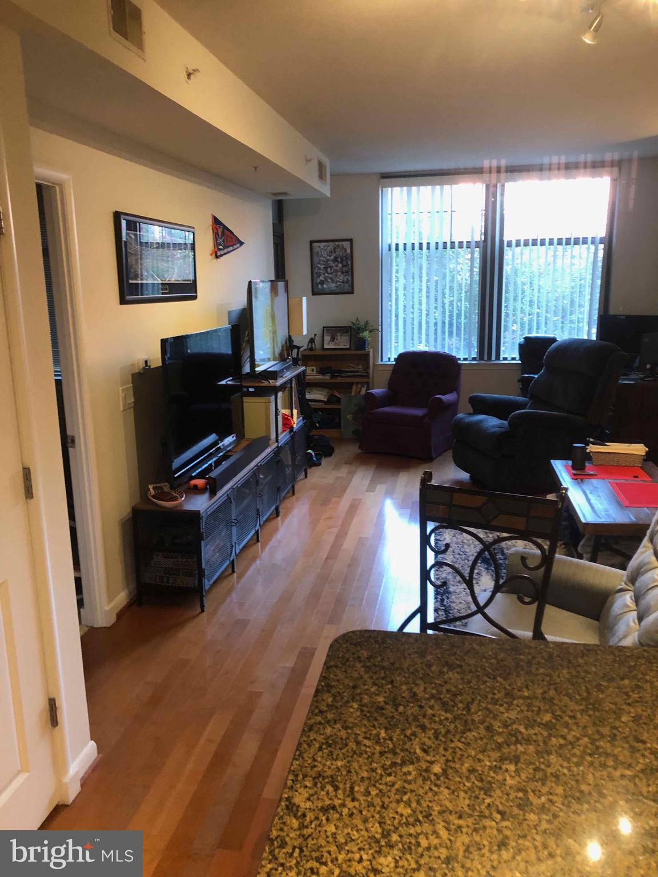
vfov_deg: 63.4
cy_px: 438
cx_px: 329
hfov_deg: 49.7
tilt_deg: -10.1
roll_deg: +2.6
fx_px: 710
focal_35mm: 28
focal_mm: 3.99
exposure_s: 1/15
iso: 64
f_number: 1.8
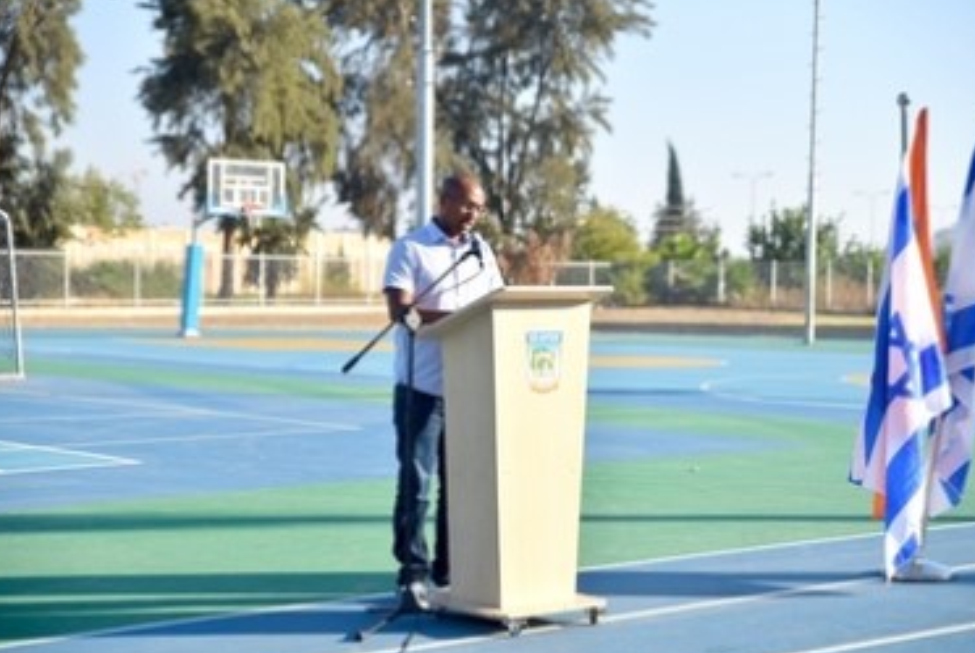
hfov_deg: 26.6
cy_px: 328
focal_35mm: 76
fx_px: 2061
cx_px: 495
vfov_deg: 18.0
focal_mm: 70
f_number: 2.8
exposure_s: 1/1000
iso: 100
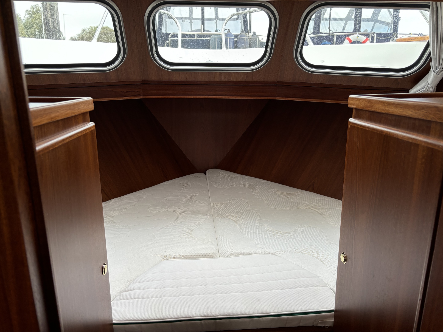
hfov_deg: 67.3
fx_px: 333
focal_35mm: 26
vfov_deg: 53.1
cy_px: 166
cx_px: 222
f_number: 1.6
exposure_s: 1/121
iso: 100
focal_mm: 5.96
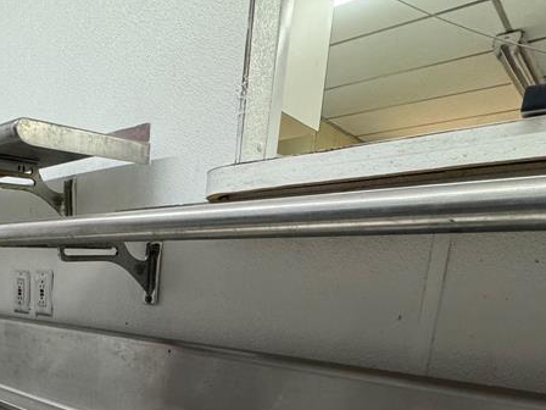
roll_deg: -2.9
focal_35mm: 32
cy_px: 388
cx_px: 87
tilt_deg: -12.9
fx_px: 505
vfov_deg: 40.0
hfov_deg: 52.0
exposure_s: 1/120
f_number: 2.2
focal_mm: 2.22
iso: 320
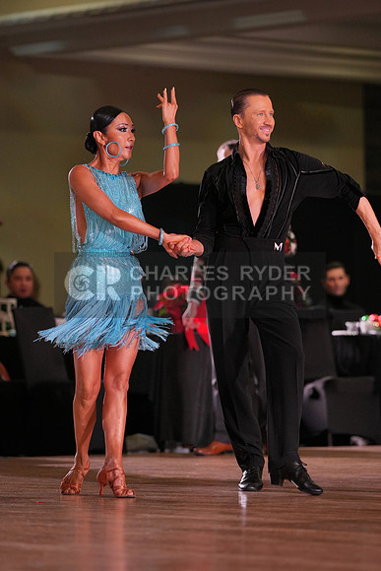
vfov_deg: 10.3
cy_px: 286
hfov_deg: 6.9
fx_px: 3173
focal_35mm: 200
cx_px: 190
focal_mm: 200
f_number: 4
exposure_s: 1/400
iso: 1600
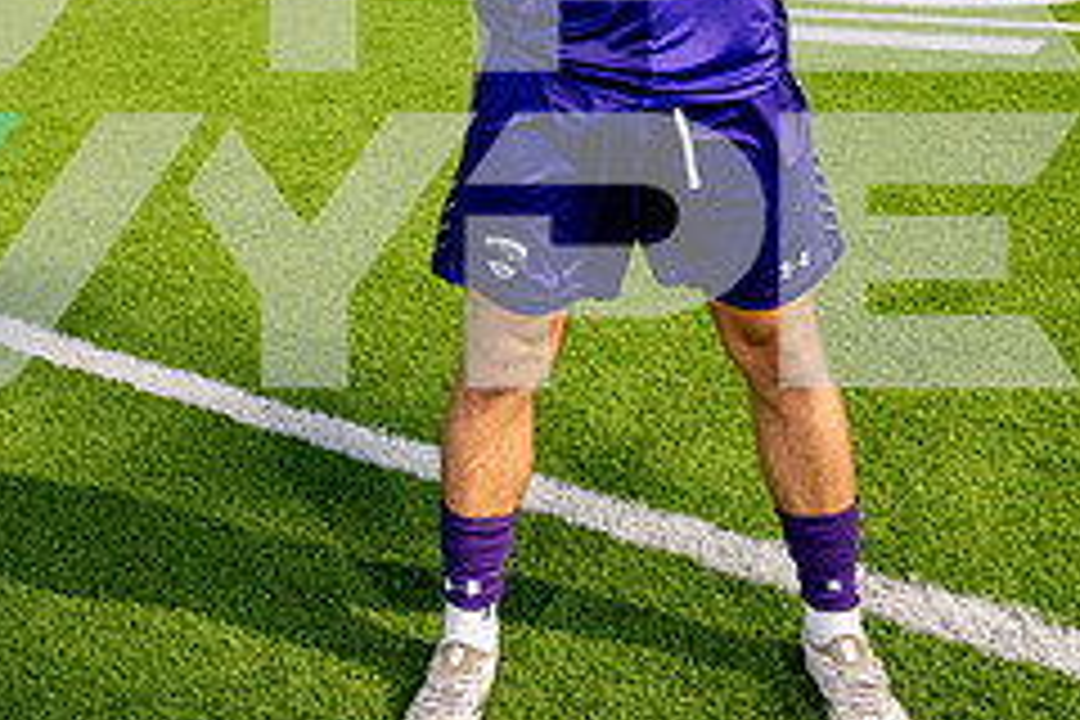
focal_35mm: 45
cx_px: 423
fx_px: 1350
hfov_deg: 43.4
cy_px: -63
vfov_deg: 27.4
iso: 50
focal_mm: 24
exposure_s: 1/125
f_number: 7.1
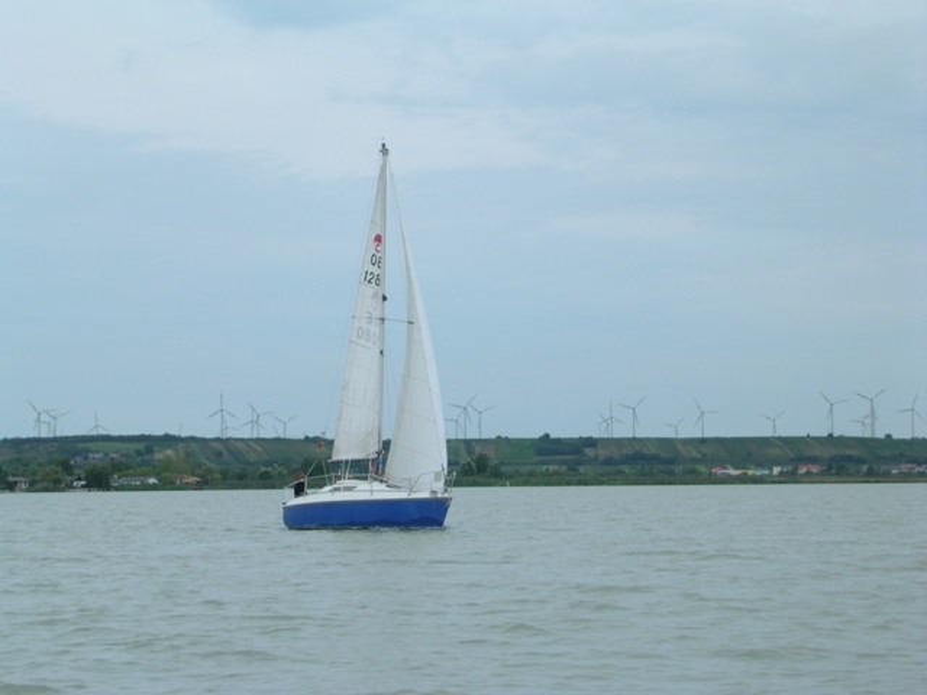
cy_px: 348
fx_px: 2973
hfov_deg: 17.7
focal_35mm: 111
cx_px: 464
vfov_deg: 13.3
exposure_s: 1/344
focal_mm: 16.8
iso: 100
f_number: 4.8
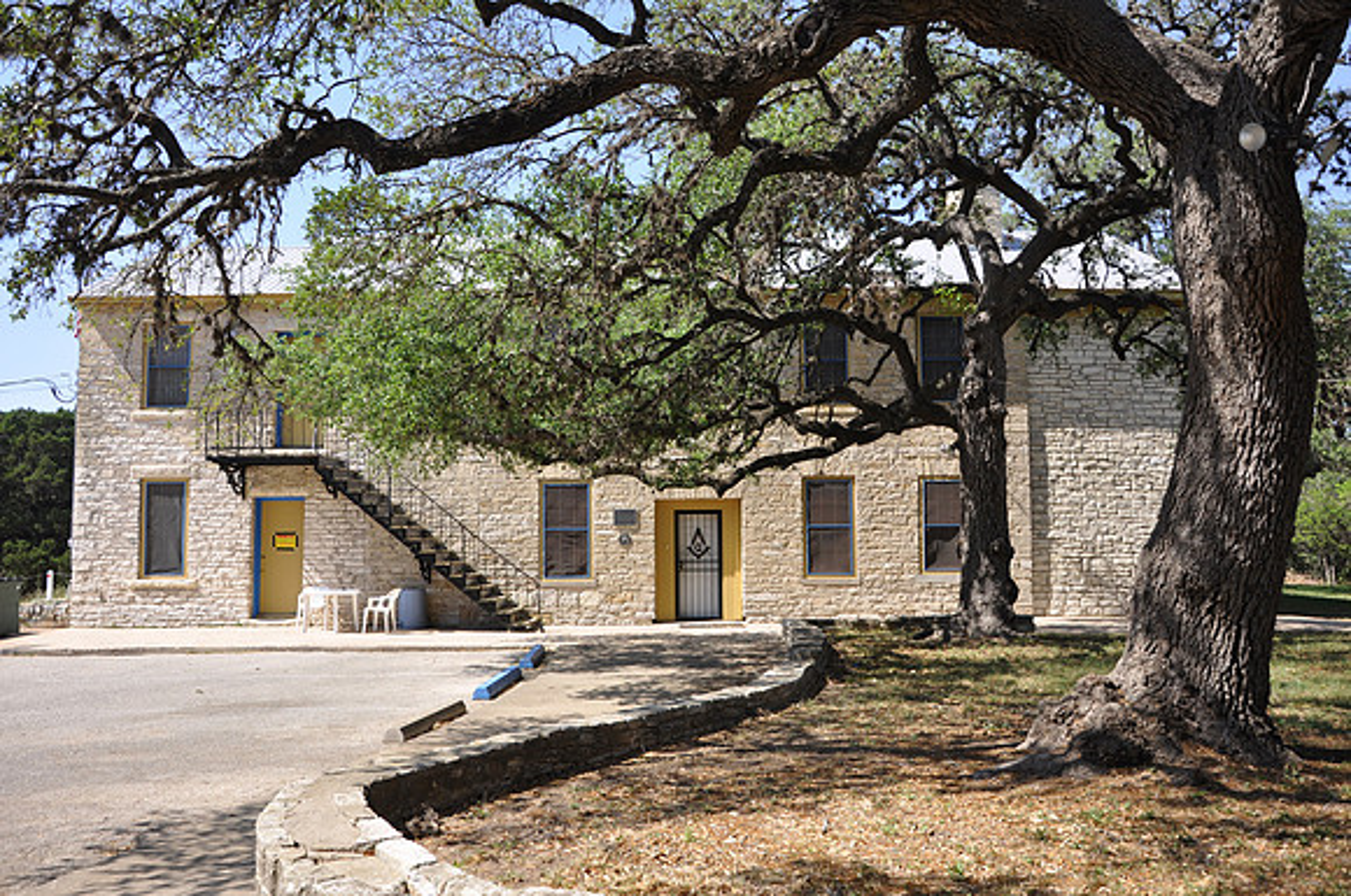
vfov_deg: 41.6
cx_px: 676
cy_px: 448
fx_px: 1180
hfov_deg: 59.6
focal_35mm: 32
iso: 200
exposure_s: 1/160
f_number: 6.3
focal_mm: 21
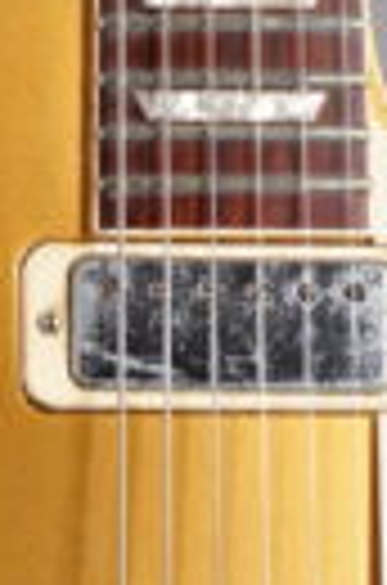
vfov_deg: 7.1
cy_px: 788
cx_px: 241
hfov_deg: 4.7
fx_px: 4669
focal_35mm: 288
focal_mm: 65
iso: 160
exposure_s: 1/160
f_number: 8
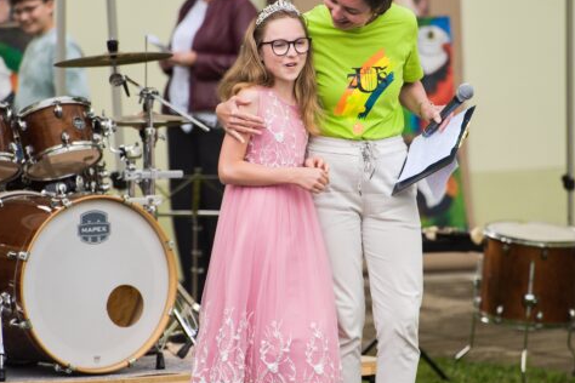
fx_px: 4041
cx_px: 334
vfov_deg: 5.4
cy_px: 176
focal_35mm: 253
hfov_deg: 8.1
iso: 800
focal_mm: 150
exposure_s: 1/3200
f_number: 2.8
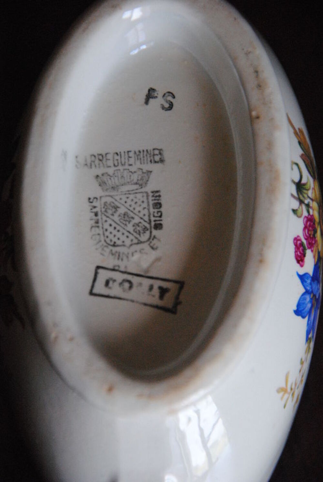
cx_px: 162
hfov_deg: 8.7
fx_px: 2115
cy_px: 241
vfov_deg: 13.0
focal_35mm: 158
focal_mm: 105
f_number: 5.6
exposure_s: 1/100
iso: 1600
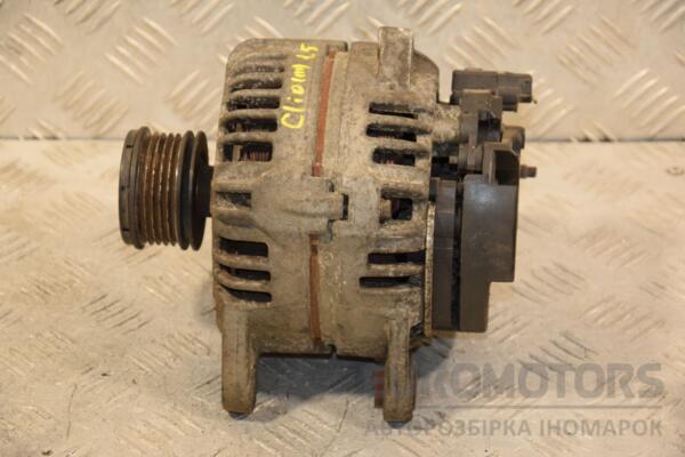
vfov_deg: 11.4
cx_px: 342
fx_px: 2283
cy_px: 228
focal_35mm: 120
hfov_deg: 17.1
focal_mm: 80
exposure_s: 1/125
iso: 800
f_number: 5.3
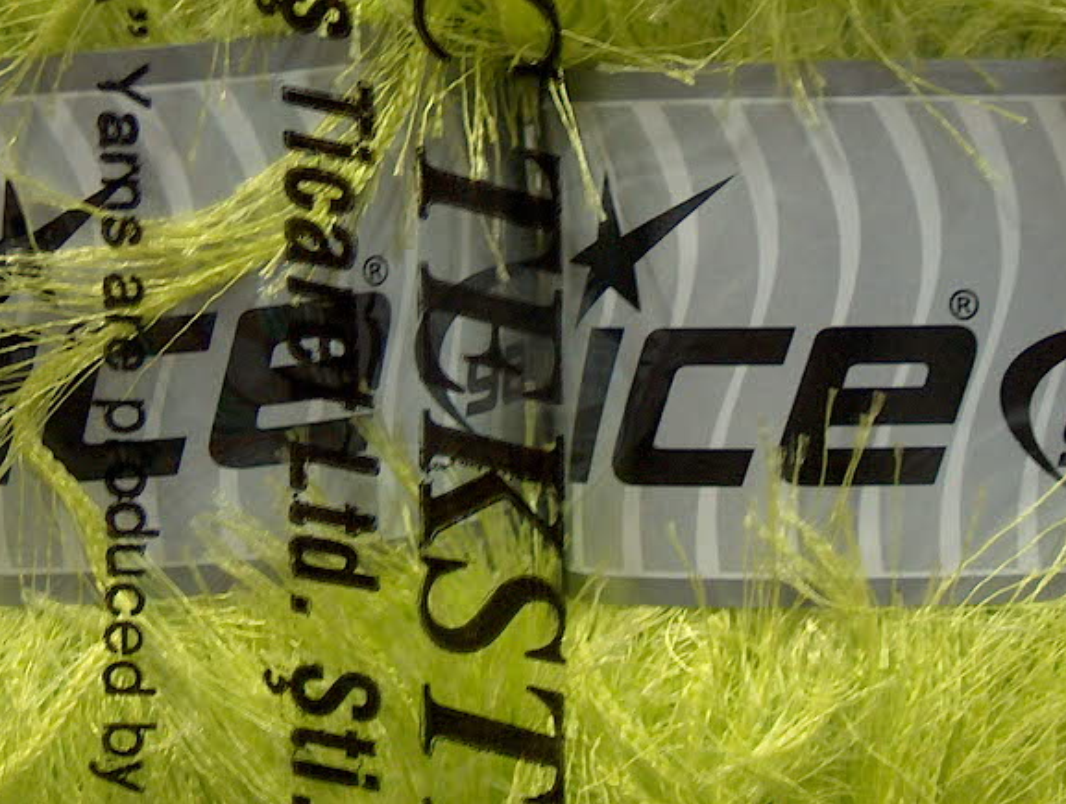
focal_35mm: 137
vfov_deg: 10.8
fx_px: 4227
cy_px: 250
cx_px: 565
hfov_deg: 14.4
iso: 100
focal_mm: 12.53
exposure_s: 1/3.52
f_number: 2.9
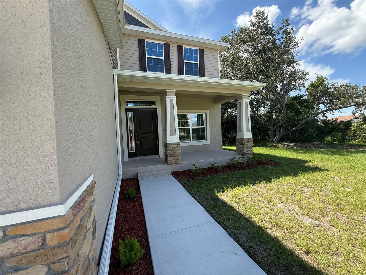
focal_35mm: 14
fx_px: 148
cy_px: 138
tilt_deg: -2.3
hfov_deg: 102.1
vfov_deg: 85.7
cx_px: 183
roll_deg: +1.9
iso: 50
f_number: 2.2
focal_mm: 2.22
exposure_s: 1/398
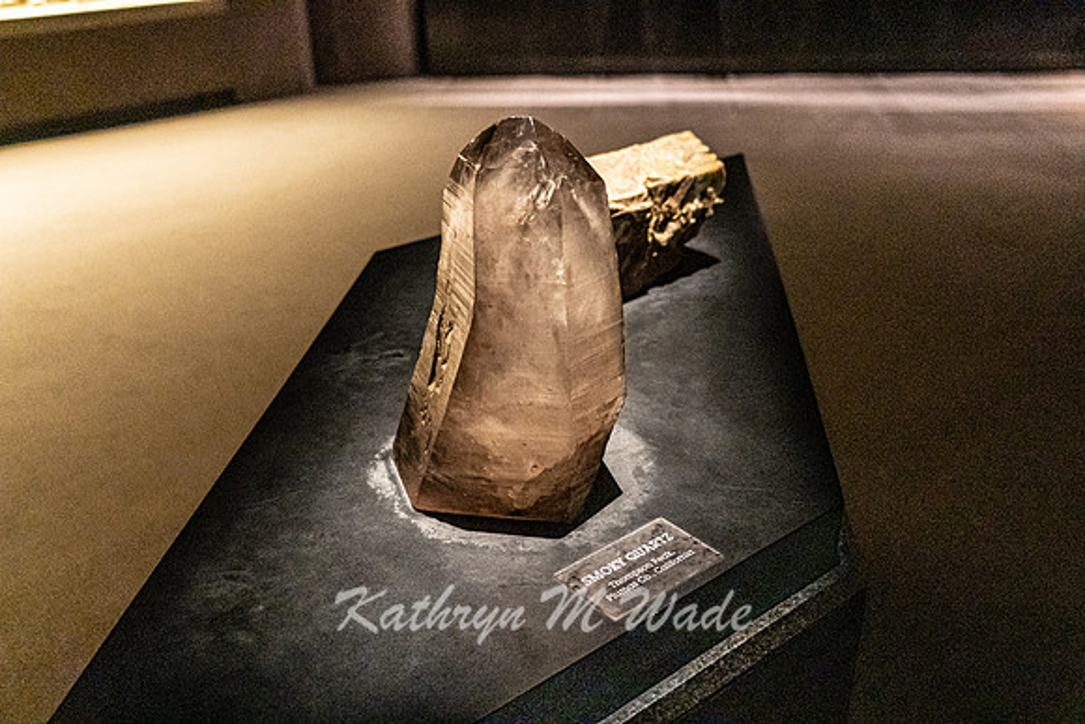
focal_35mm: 33
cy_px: 362
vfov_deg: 40.0
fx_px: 995
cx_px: 542
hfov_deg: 57.2
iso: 5000
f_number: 4
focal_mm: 33
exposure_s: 1/50
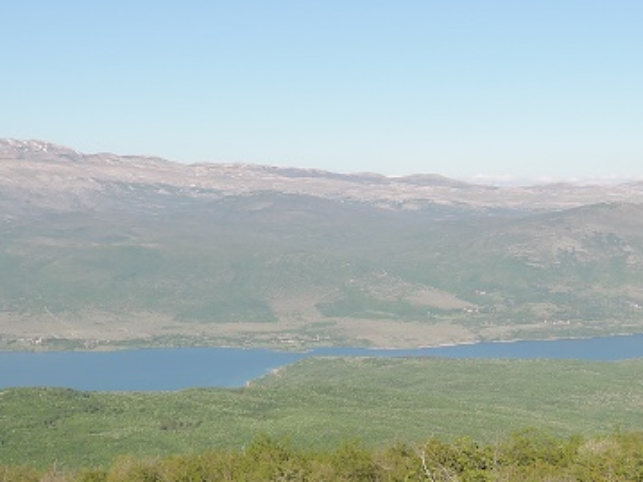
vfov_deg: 18.9
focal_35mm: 78
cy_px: 305
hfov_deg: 25.0
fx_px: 1448
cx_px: 376
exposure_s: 1/125
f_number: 3.2
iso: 80
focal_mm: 7.5
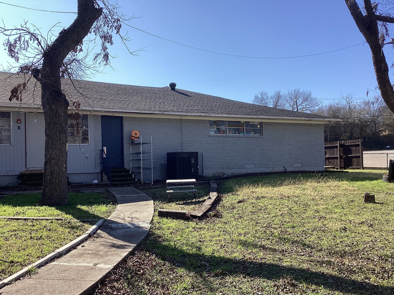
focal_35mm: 34
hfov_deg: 53.9
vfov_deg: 41.8
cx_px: 190
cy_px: 158
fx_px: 387
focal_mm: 3.3
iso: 25
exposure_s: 1/1031
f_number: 2.4
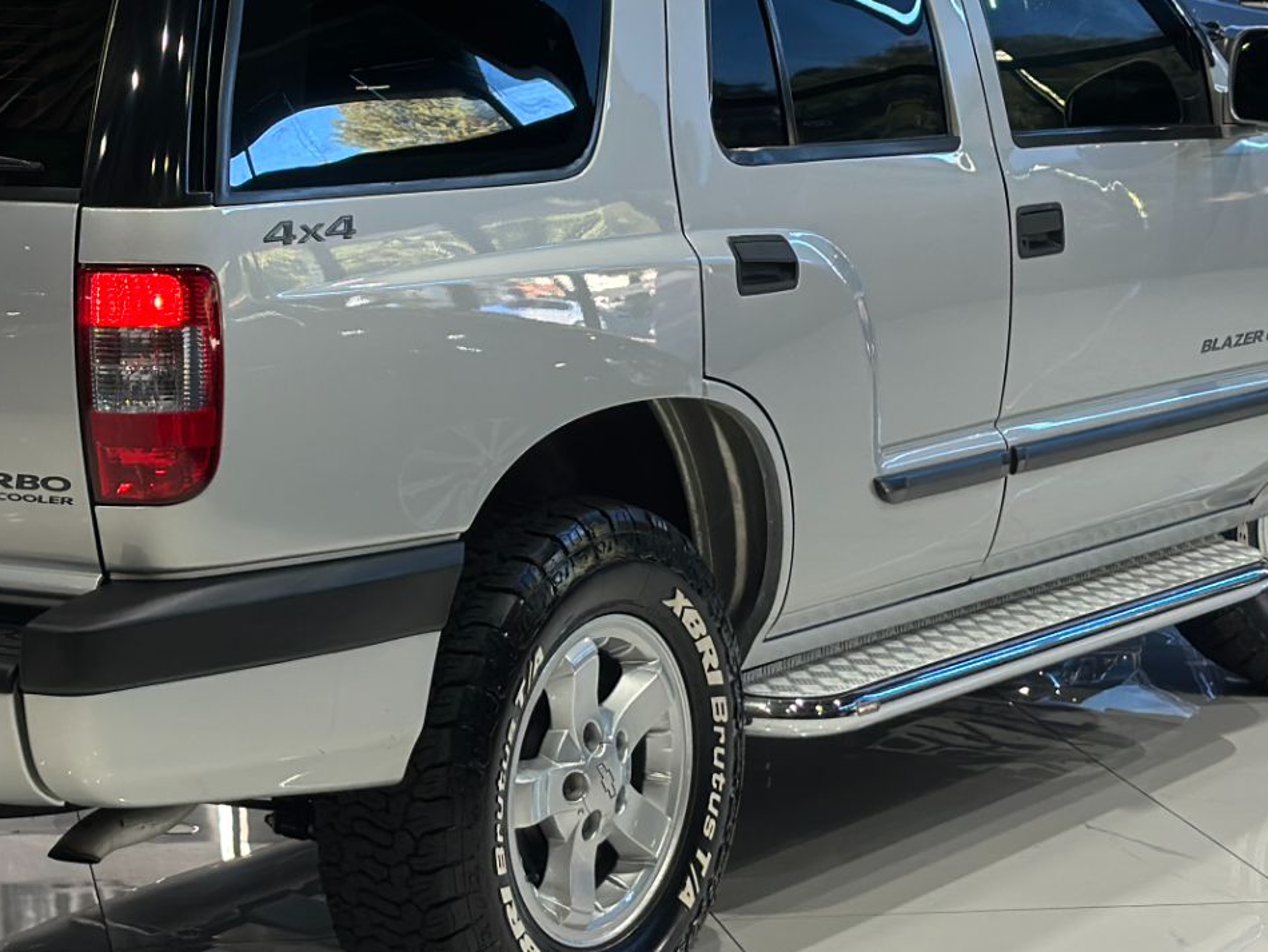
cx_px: 391
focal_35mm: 97
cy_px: 318
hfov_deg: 20.1
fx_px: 3554
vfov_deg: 15.2
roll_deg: -0.1
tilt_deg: -7.0
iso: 160
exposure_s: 1/120
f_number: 1.78
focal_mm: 6.86
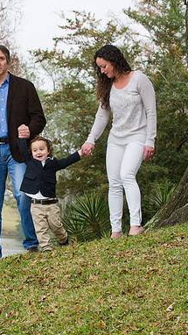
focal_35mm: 151
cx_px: 14
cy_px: 167
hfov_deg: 8.0
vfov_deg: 14.2
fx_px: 1338
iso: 640
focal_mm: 95
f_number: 7.1
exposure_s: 1/250
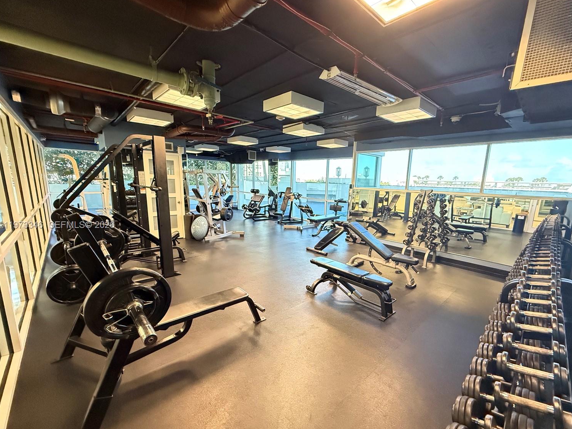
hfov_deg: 98.1
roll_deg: -1.8
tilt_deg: -11.2
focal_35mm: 15
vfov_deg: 81.7
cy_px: 226
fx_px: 248
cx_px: 302
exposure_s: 1/60
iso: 1250
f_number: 2.2
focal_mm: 2.22
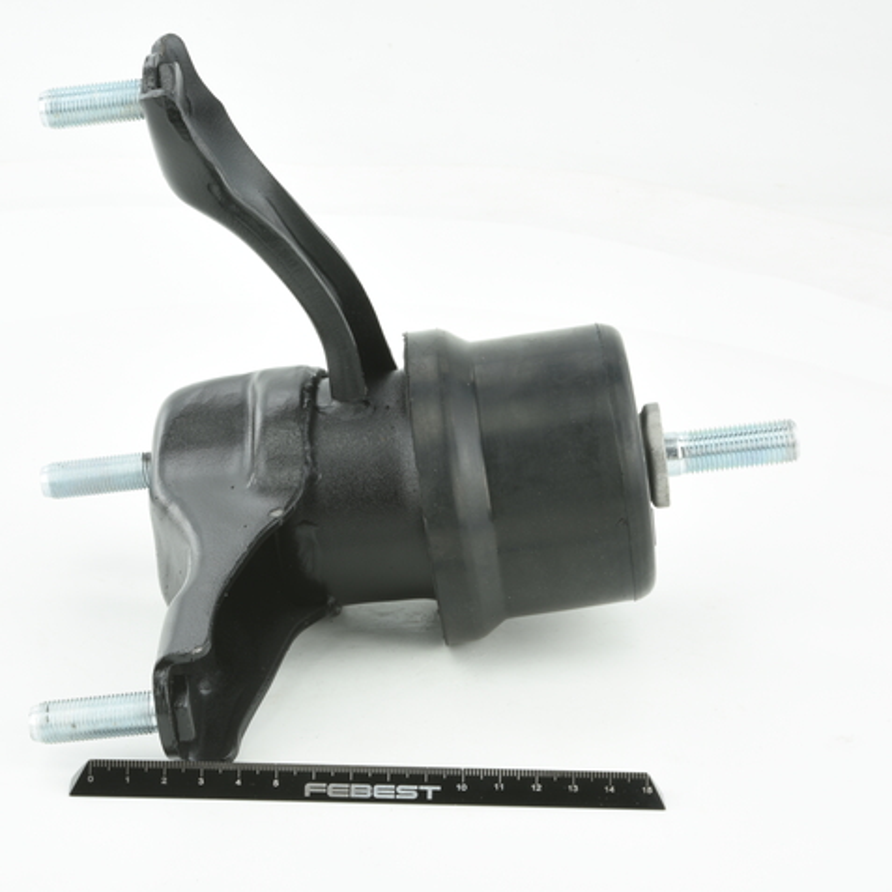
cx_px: 374
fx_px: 2245
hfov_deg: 22.5
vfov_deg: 22.5
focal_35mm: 77
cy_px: 447
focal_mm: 60
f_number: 29
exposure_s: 1/2
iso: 64
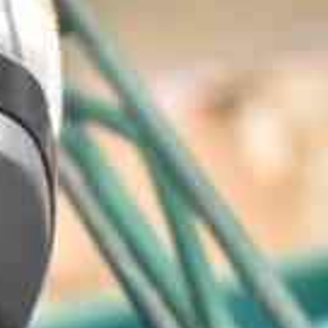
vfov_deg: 9.0
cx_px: -362
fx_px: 2080
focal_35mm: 194
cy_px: 213
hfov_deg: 8.5
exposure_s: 1/50
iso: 2500
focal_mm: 34
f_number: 4.5
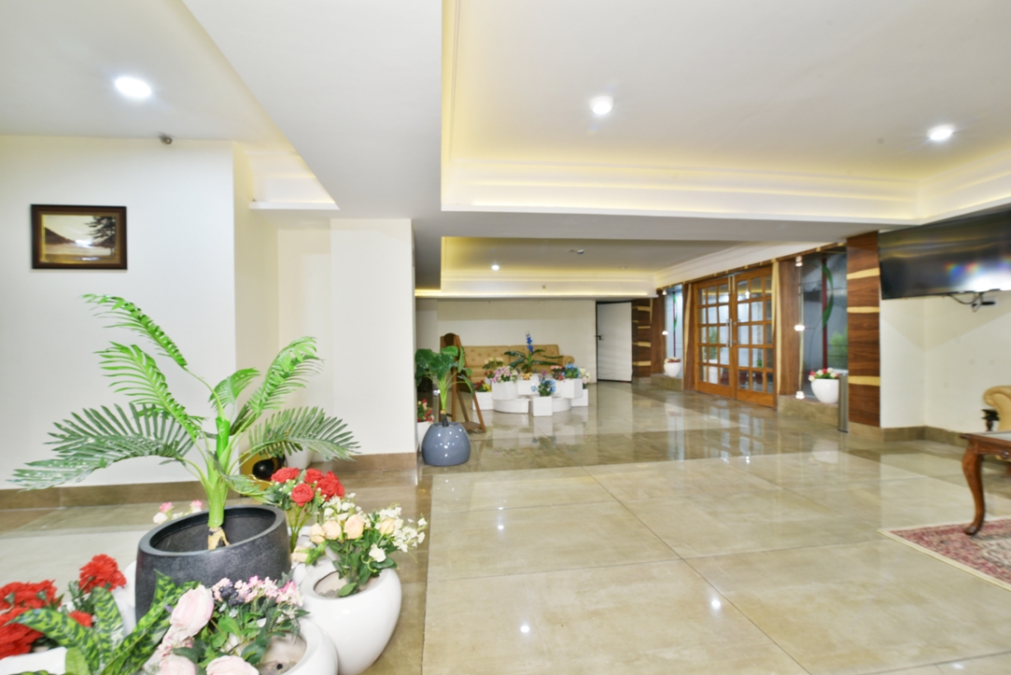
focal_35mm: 16
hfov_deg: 96.7
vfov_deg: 73.8
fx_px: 449
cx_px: 506
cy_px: 338
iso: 250
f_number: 11
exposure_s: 1/1.6
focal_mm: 16
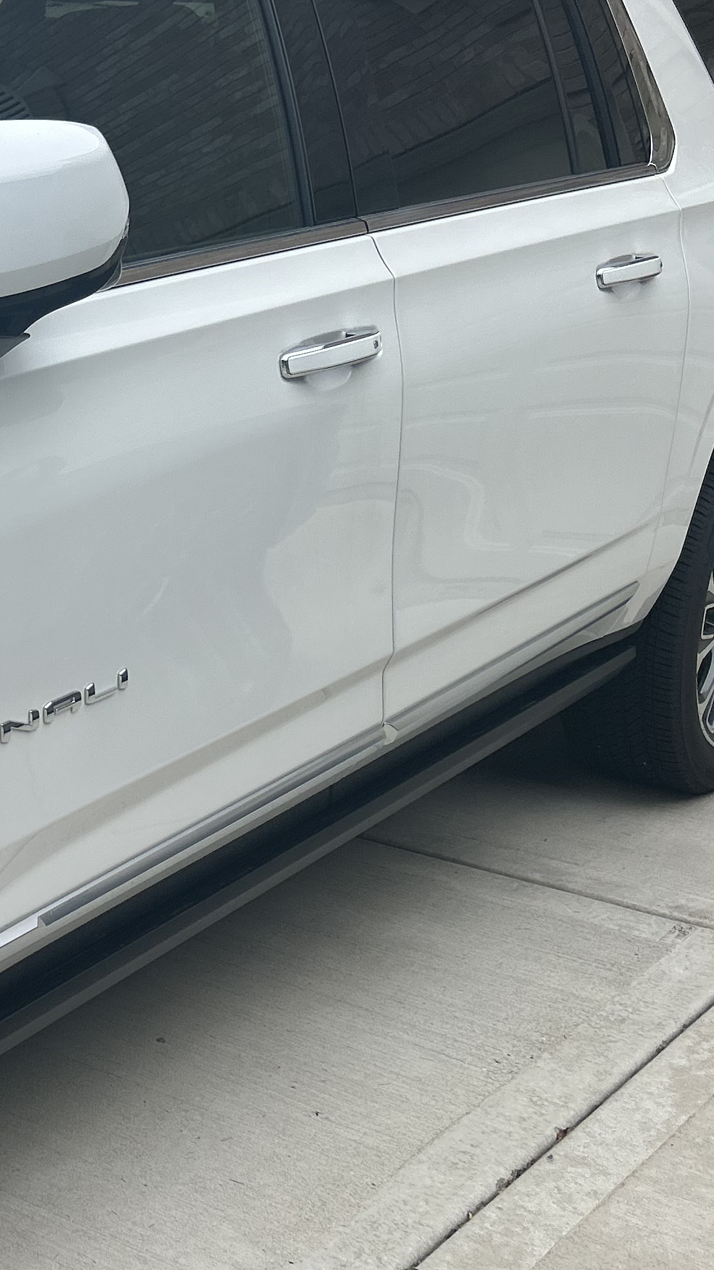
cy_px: 623
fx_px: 1952
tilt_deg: -12.4
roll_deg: -1.0
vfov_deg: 36.0
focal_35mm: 58
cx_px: -178
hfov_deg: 19.3
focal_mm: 5.7
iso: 50
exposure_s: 1/2123
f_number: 1.5
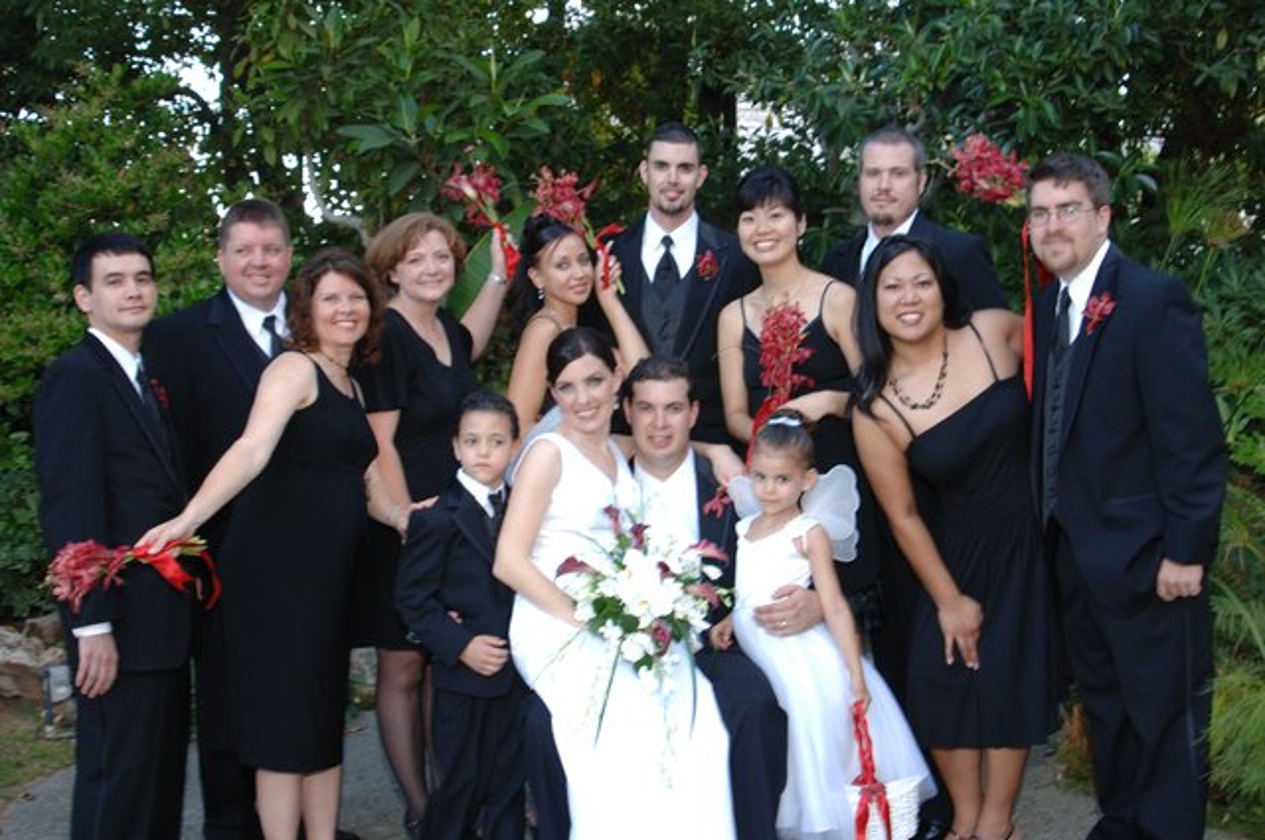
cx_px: 632
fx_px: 1685
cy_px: 420
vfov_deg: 28.0
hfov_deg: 41.2
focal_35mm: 48
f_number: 5.6
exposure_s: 1/50
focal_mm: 32
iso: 400
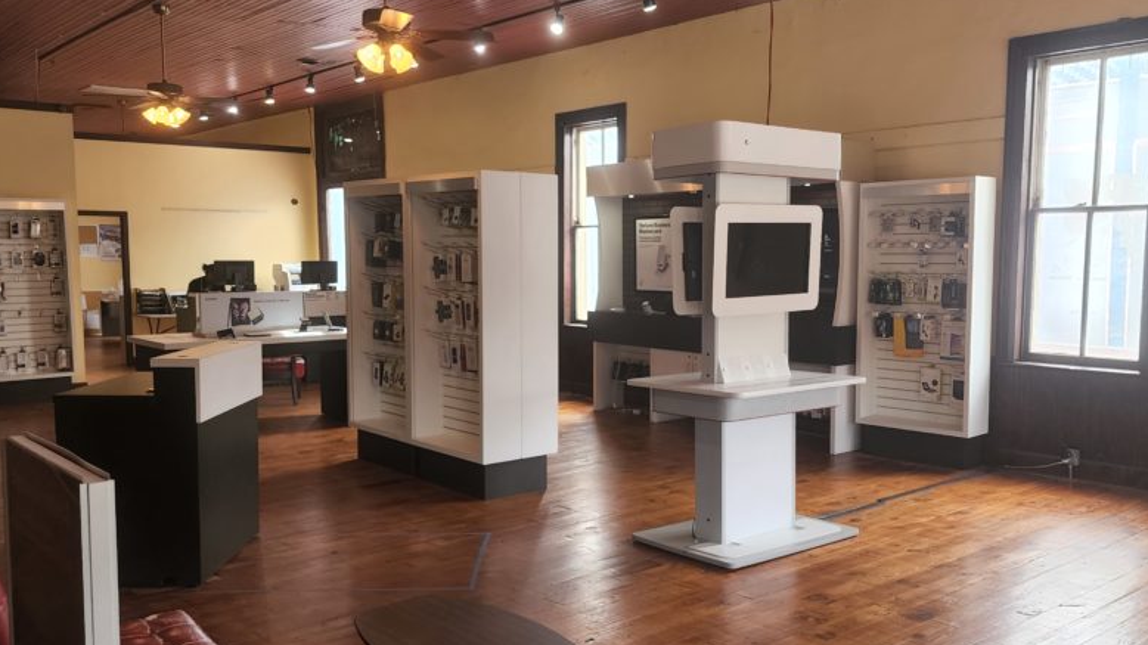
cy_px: 344
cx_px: 586
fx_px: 1004
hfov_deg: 59.5
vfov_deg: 35.6
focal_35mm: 33
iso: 125
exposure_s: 1/180
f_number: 1.8
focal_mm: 6.4
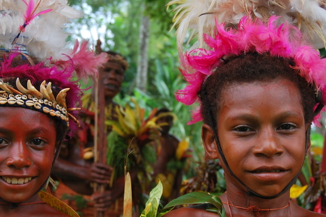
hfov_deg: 25.7
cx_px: 153
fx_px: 716
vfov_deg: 17.3
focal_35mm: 79
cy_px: 115
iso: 100
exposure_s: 1/125
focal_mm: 34
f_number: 5.6
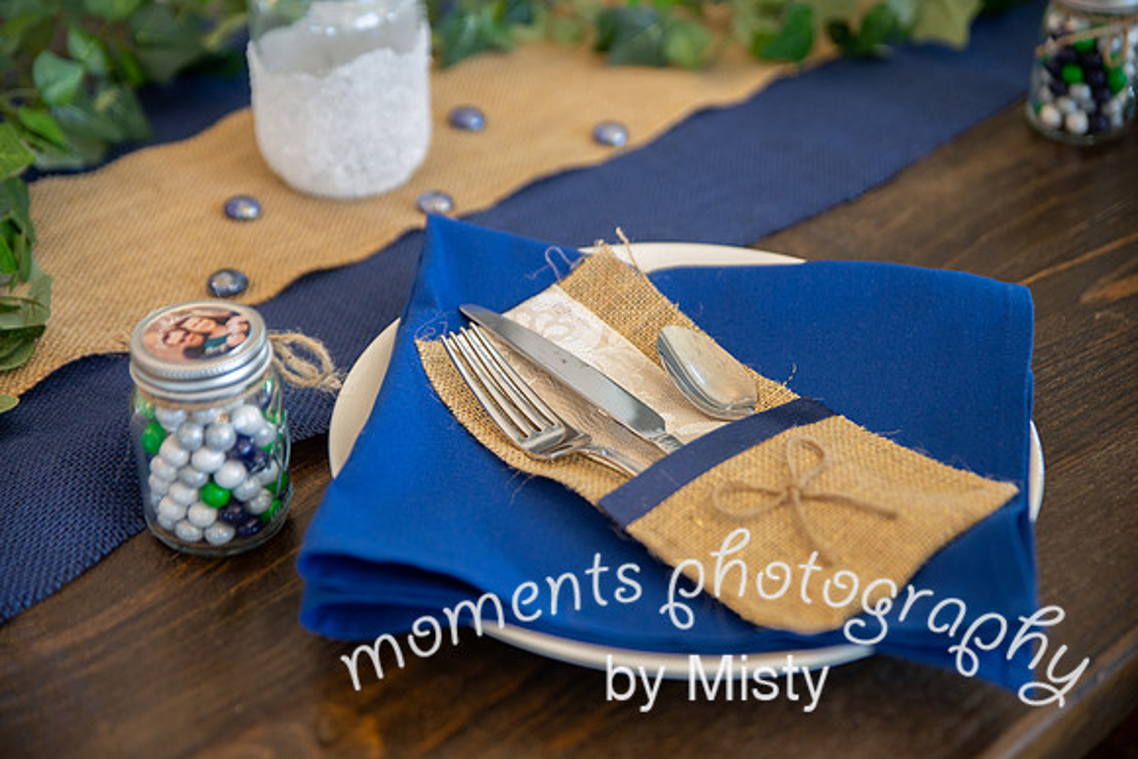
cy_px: 380
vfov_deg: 21.9
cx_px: 569
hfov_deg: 32.4
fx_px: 1960
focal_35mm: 62
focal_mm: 62
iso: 500
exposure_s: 1/160
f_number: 2.8
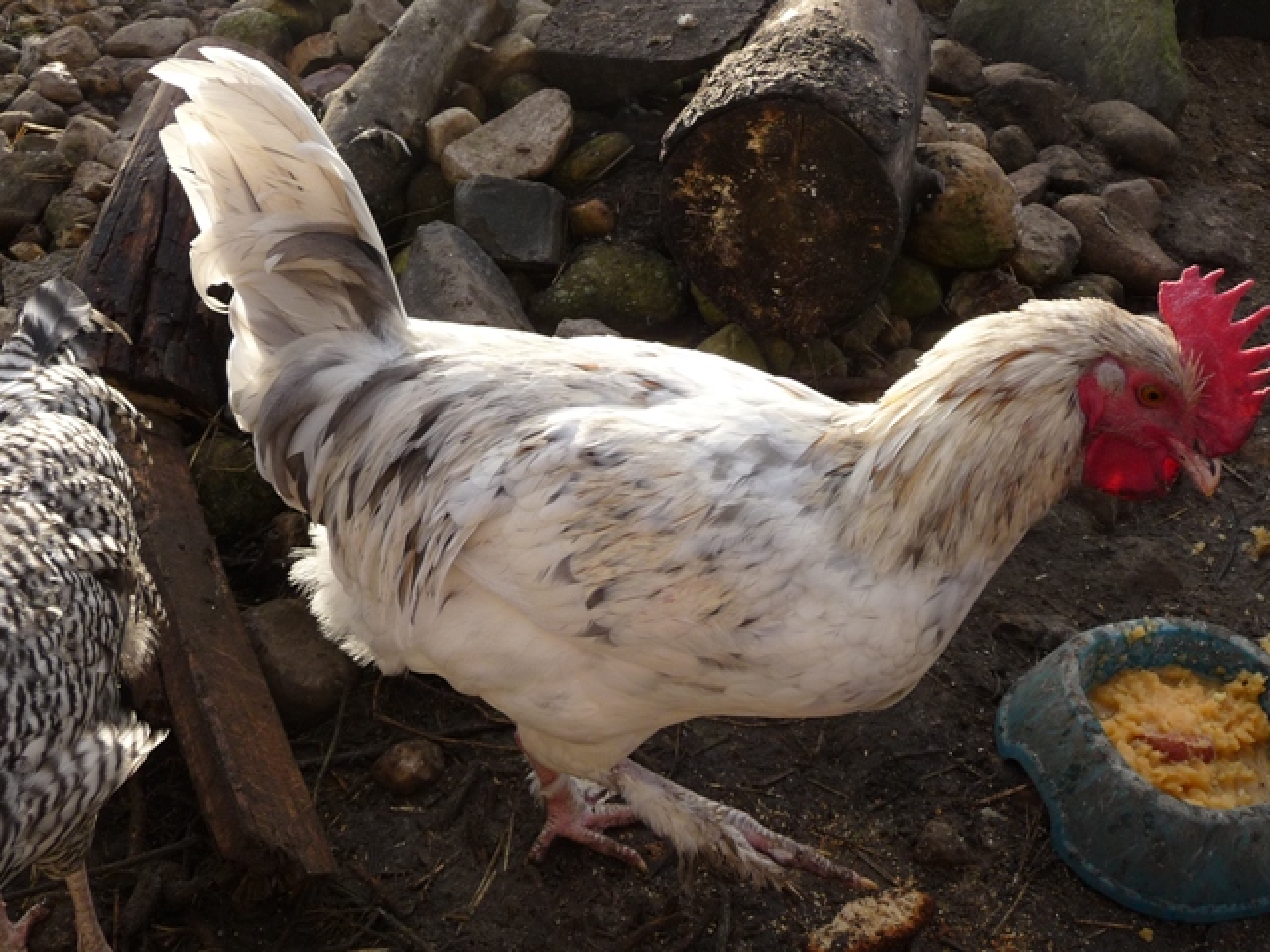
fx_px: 1357
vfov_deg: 38.7
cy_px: 476
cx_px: 635
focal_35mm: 37
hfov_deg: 50.1
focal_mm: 4.7
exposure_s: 1/250
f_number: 3.3
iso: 100
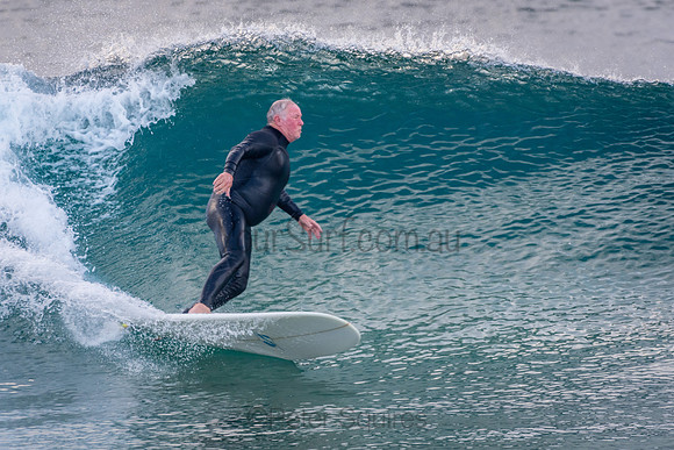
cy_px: 225
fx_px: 14044
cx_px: 337
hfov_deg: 2.7
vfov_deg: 1.8
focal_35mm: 750
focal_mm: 500
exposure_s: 1/400
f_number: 5.6
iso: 640
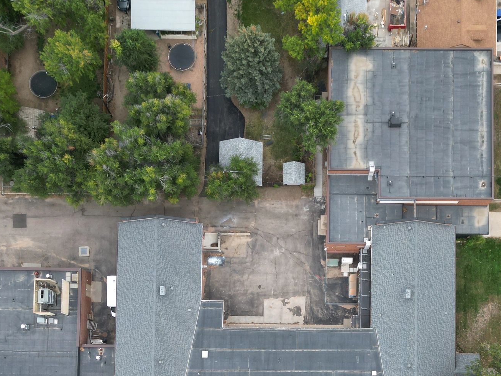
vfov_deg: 29.3
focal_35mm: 47
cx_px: 303
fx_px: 680
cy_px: 353
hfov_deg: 40.2
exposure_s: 1/500
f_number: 1.7
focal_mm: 6.72
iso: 100
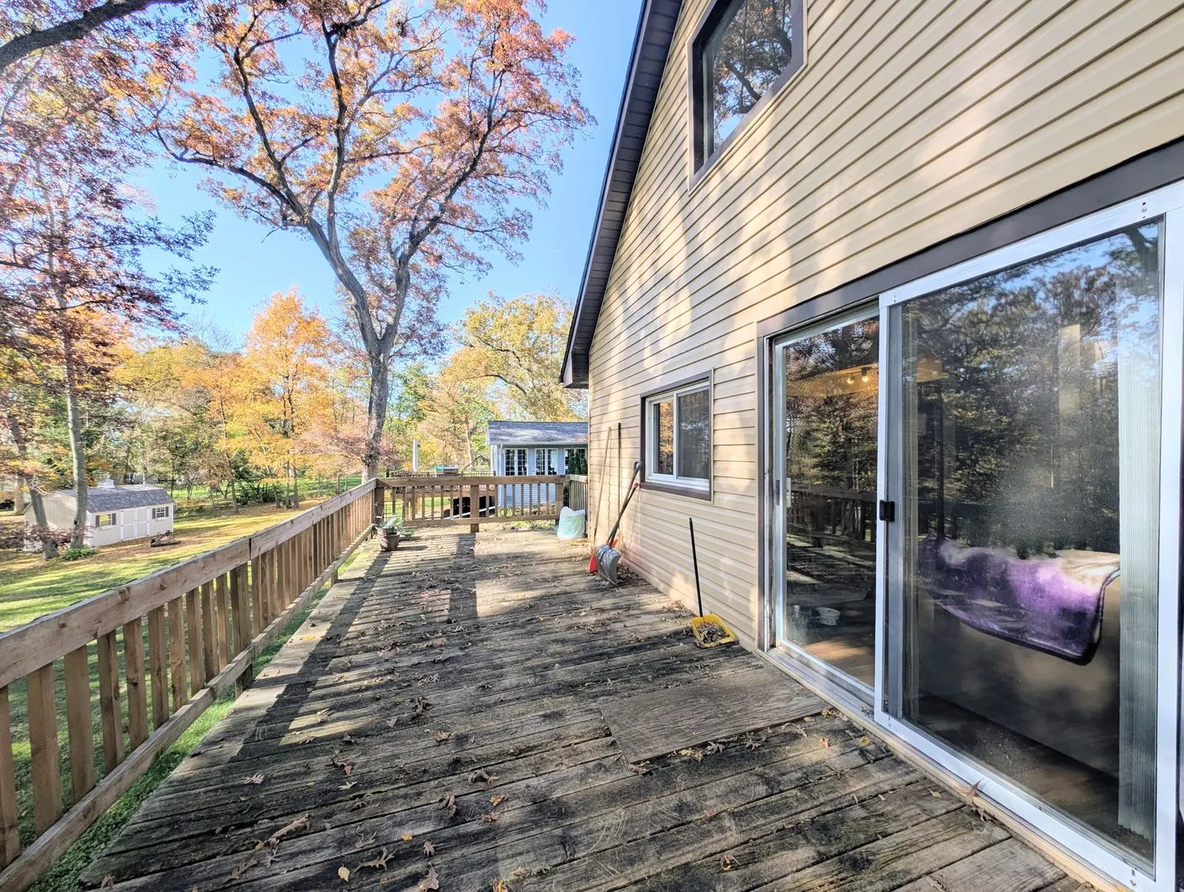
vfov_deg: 94.7
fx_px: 411
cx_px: 592
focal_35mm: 12
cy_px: 446
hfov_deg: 110.5
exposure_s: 1/820
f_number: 1.95
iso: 38
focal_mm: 2.23
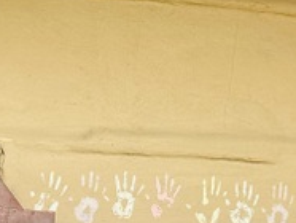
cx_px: -240
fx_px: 1104
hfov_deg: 13.6
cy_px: 432
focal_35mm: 129
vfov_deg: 10.6
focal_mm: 6.86
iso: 64
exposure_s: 1/121
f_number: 1.78
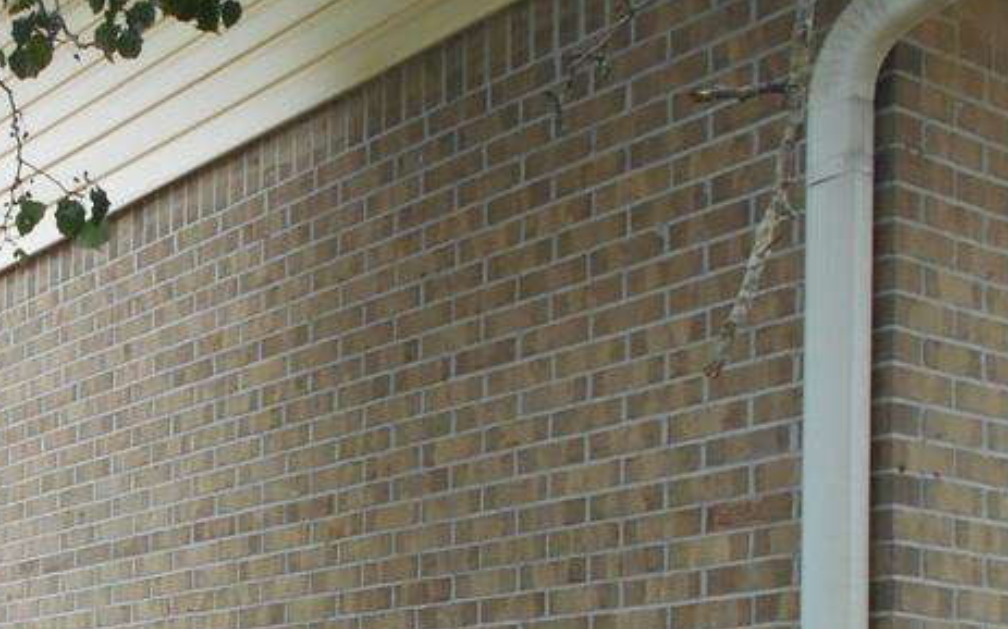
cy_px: 814
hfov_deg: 31.4
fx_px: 1675
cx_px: 39
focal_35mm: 61
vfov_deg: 19.6
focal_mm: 4.6
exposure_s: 1/250
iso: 160
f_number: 3.2
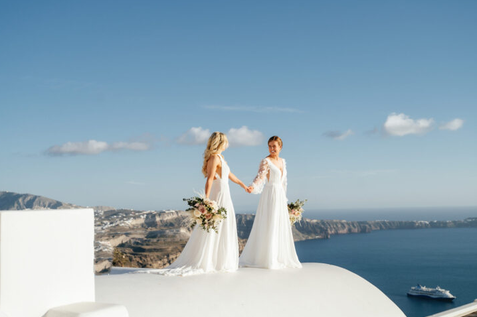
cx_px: 246
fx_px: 609
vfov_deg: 29.2
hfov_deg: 42.8
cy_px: 152
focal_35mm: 46
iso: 100
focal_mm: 43
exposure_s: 1/1250
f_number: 4
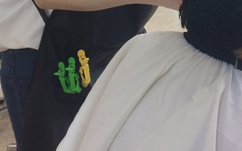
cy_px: -70
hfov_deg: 26.1
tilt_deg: -11.6
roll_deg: +1.9
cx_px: 185
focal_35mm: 78
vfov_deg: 15.5
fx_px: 515
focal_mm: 4.15
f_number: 2.2
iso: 32
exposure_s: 1/30
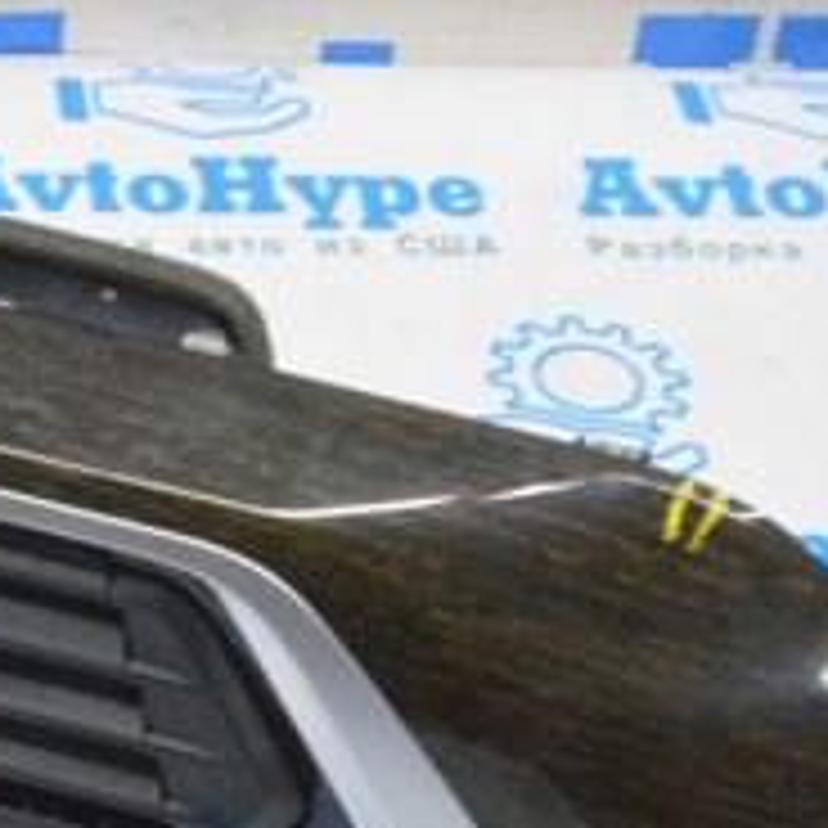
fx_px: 3599
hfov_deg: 12.7
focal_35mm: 133
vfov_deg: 13.1
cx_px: -279
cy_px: 448
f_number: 20
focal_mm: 30
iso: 6400
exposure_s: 1/15
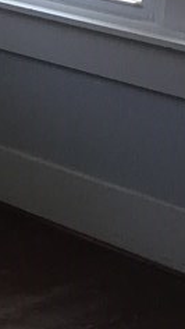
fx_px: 1193
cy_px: -38
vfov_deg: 15.2
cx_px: -337
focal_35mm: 137
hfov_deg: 7.9
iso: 50
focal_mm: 4.15
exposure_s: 1/30
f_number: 2.2
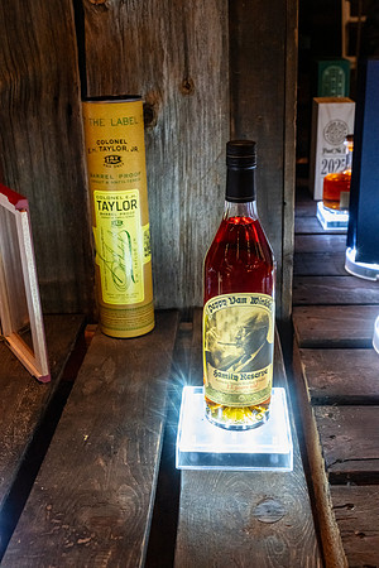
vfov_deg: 45.4
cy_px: 284
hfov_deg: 31.2
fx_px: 679
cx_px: 190
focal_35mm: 43
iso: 6400
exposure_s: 1/40
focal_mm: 43
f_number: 10
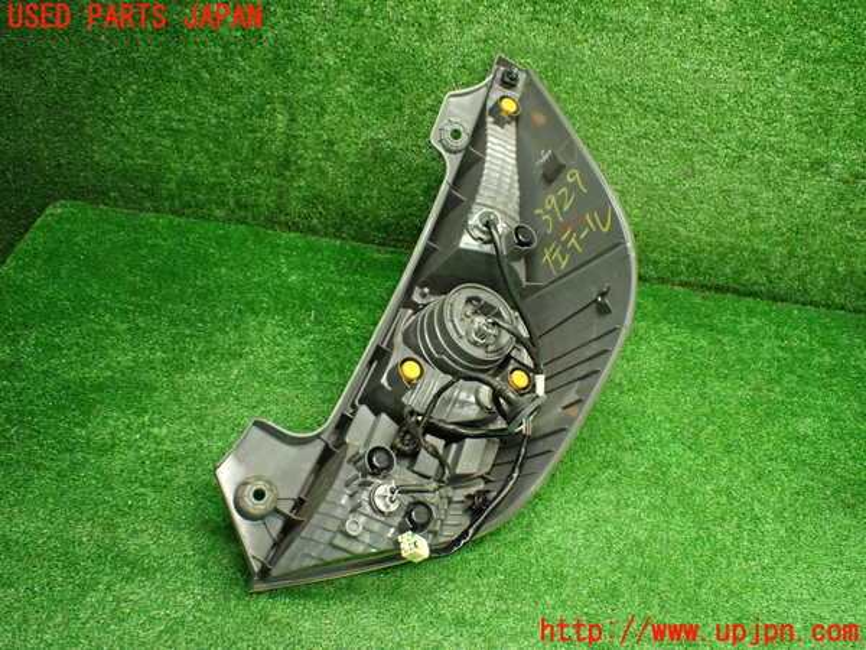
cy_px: 325
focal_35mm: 30
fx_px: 751
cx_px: 433
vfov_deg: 46.8
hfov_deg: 60.0
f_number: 2.3
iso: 800
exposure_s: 1/100
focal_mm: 5.4
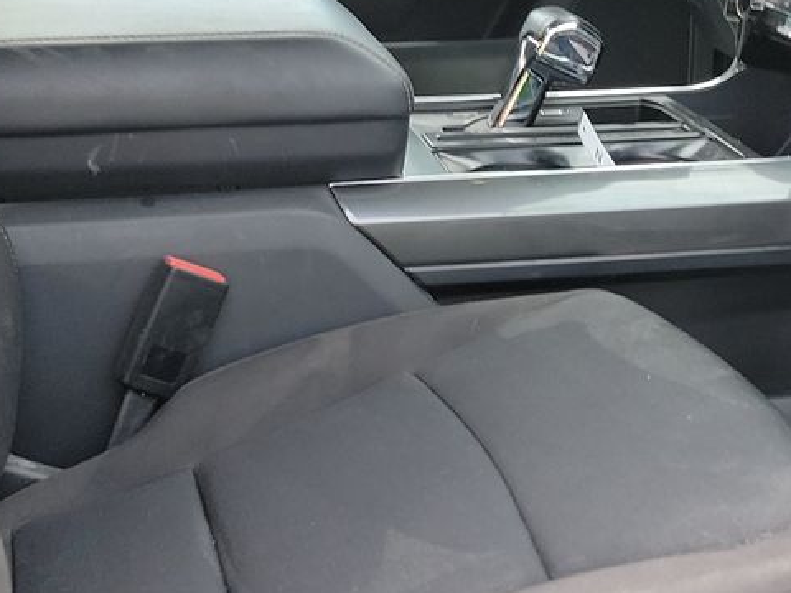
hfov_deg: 24.1
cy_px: 357
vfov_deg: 18.4
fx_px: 1828
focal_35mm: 80
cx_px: 611
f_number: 1.8
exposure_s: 1/119
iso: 53
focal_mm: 6.7
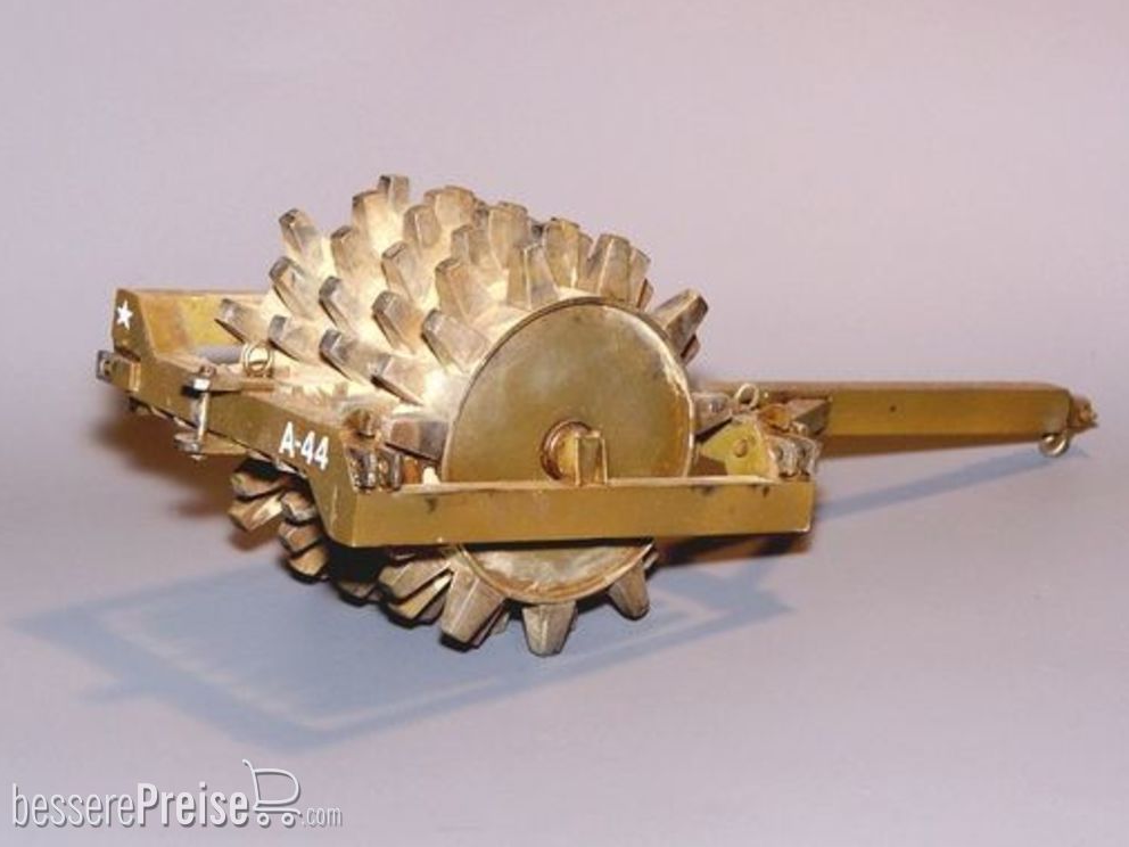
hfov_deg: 16.7
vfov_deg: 12.6
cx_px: 564
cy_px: 421
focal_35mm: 118
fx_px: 3849
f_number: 5.6
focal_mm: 19.4
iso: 100
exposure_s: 1/100
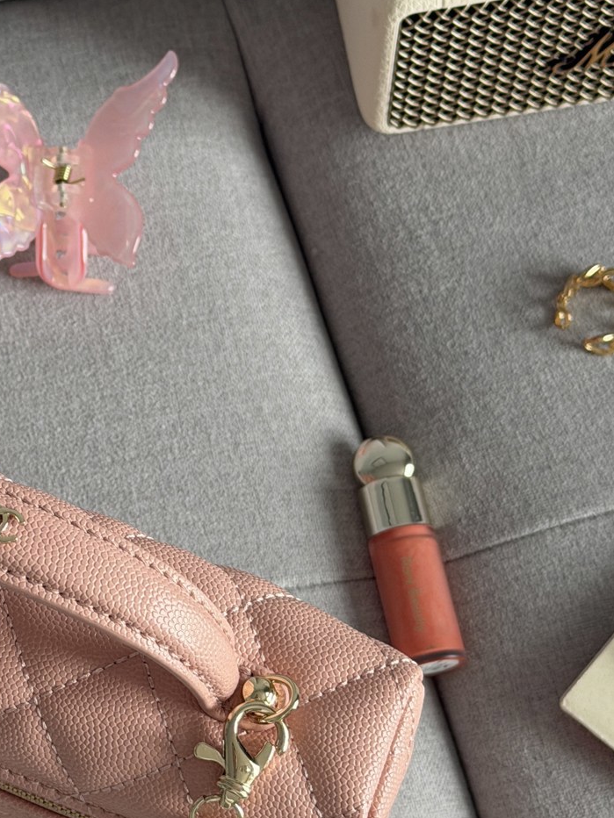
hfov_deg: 14.2
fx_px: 2436
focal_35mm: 103
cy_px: 479
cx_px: 27
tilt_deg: -75.2
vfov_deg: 19.1
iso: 100
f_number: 1.78
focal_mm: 6.76
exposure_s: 1/87
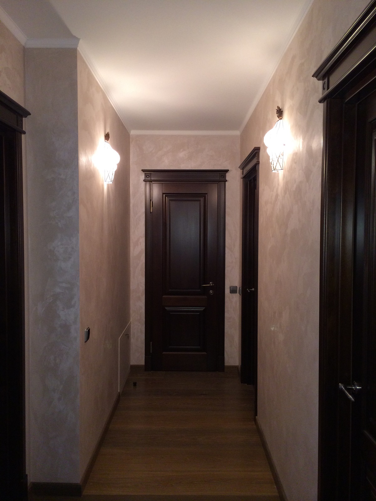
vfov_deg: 60.0
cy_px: 250
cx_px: 188
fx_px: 434
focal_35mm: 30
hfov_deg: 46.8
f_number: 2.2
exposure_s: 1/30
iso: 160
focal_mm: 4.12
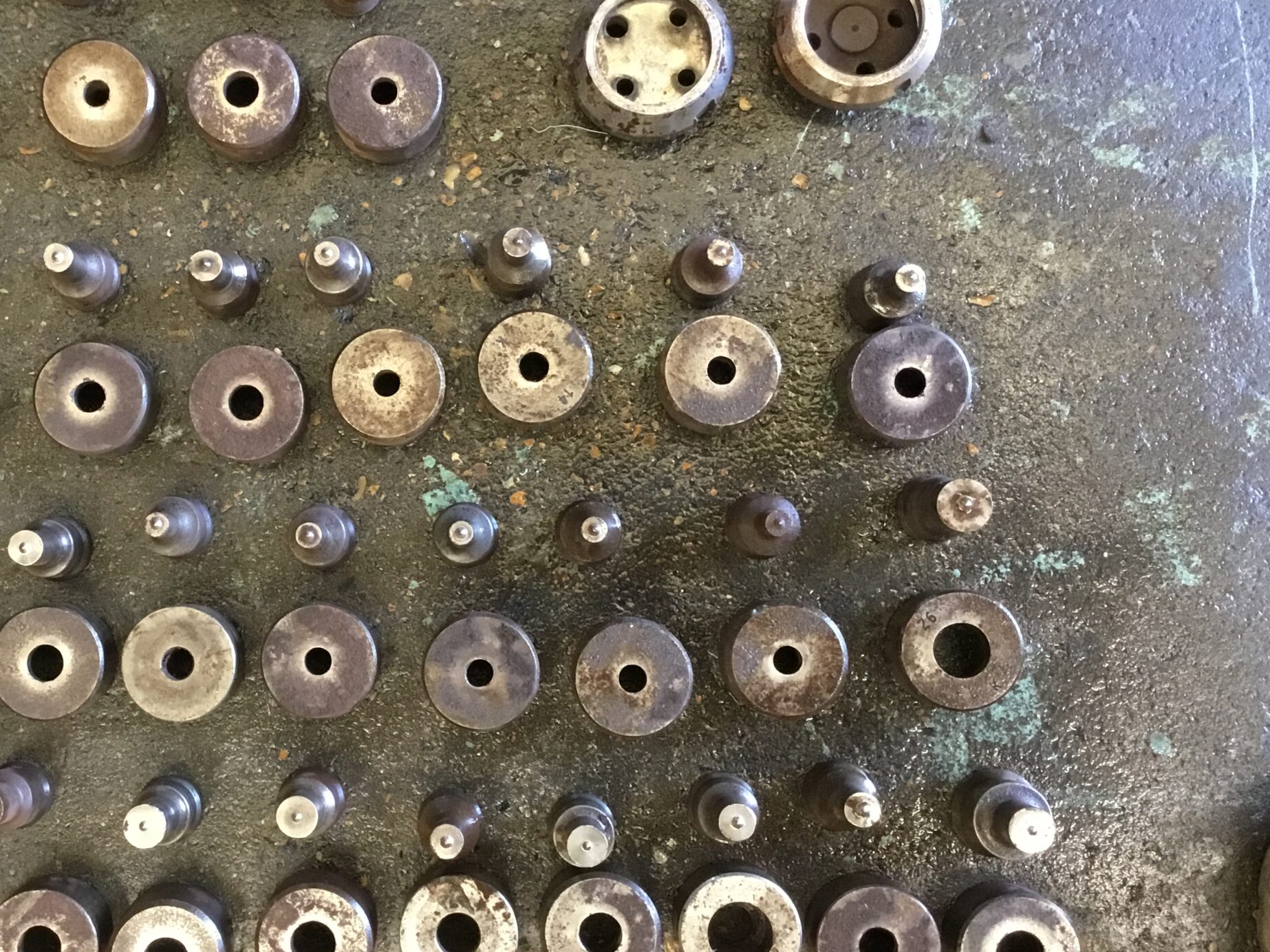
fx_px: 1577
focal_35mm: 43
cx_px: 402
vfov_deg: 33.6
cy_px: 493
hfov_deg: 43.1
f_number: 2.4
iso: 250
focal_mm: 3.3
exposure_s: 1/33
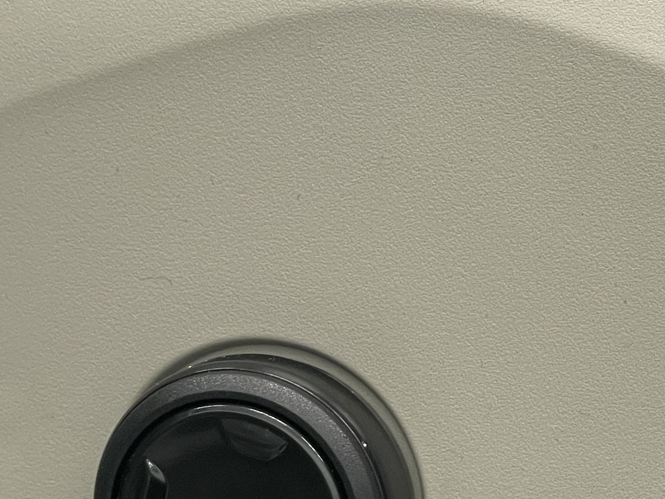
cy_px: 557
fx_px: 2632
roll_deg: +0.0
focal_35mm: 137
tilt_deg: -14.9
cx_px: 724
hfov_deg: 14.1
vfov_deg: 10.7
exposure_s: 1/50
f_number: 2
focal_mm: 6
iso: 100
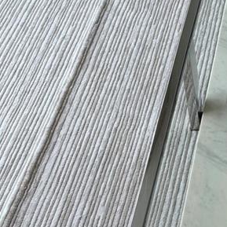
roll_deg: +1.5
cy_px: -152
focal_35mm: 88
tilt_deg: -29.7
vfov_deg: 17.0
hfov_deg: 17.9
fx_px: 653
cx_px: 328
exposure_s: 1/195
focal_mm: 6.76
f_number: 1.78
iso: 64
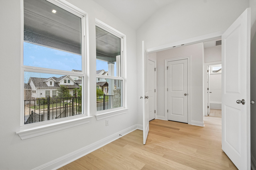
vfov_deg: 77.3
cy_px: 85
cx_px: 128
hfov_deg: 100.4
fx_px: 107
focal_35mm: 15
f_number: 8
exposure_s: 1/60
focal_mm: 10
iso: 400
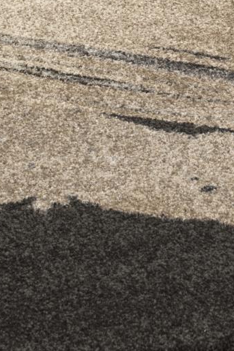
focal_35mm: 272
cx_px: 123
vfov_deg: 7.3
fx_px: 2654
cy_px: -355
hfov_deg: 5.0
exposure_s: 1/125
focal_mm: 56
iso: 400
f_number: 9
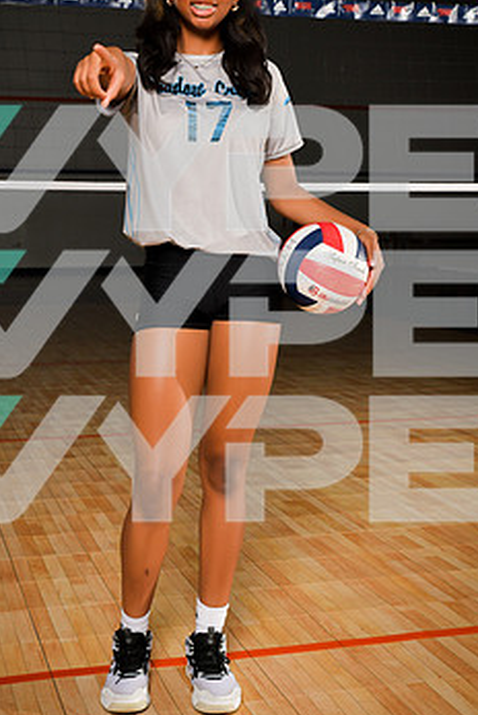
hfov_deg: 23.8
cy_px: 315
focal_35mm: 57
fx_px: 1133
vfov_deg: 35.0
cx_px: 206
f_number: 7.1
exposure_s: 1/320
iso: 1000
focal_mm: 44
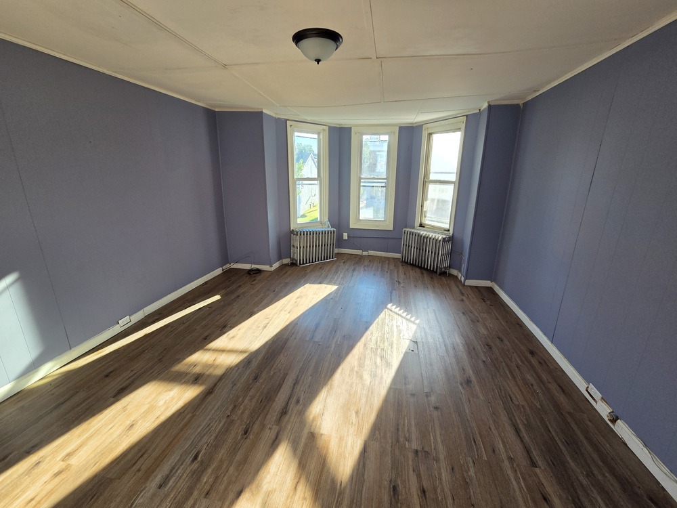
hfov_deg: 106.2
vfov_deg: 89.9
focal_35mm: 13
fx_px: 254
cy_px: 254
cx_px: 338
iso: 100
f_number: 2.2
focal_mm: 2.2
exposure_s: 1/249
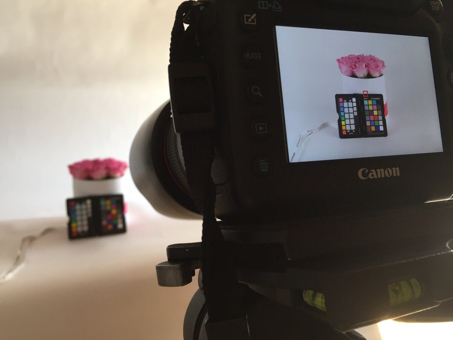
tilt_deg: -12.1
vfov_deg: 48.2
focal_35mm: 29
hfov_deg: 61.7
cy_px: 170
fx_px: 380
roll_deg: -0.8
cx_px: 226
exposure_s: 1/33
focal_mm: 4.15
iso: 40
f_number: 2.2
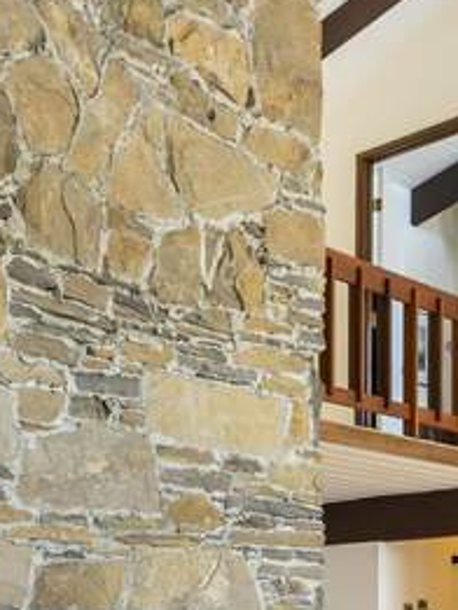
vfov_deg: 27.3
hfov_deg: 22.0
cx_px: 86
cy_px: 646
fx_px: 1163
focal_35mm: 66
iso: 1250
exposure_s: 1/200
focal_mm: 14
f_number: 5
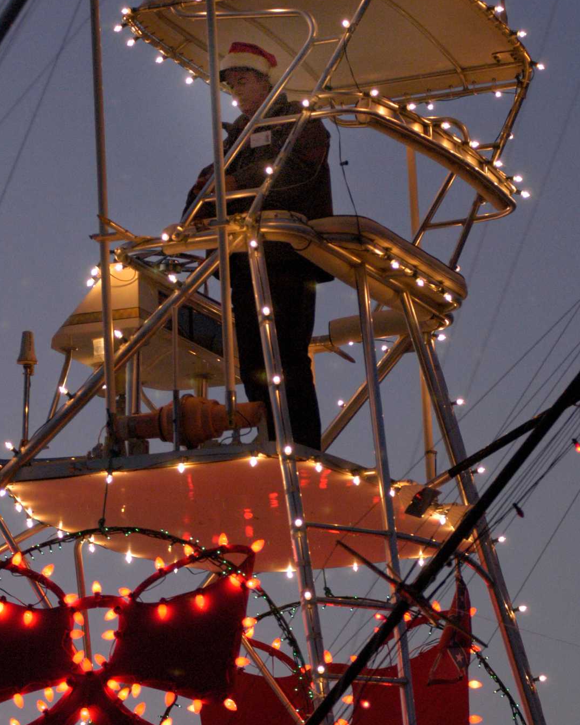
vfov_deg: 9.0
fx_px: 4613
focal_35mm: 215
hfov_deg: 7.2
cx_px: 242
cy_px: 416
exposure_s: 1/200
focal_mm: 100
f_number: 3.2
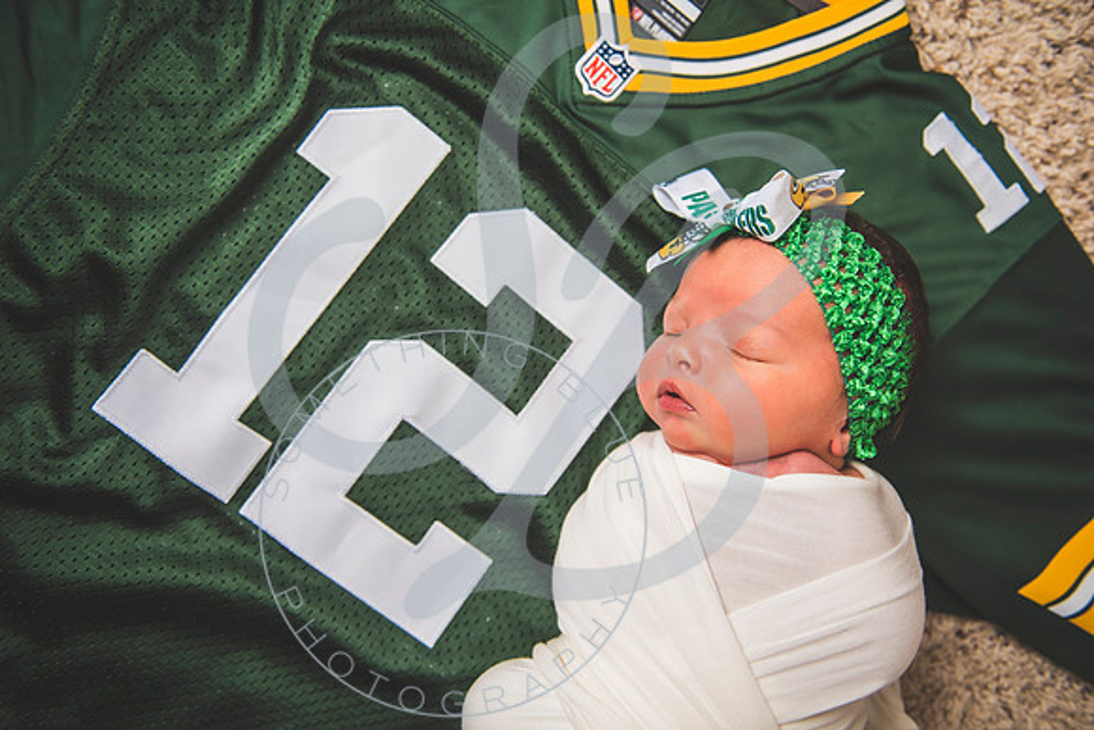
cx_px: 547
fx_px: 973
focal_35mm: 32
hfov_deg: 58.7
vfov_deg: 41.1
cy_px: 365
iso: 100
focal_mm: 32
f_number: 2.8
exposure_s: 1/125
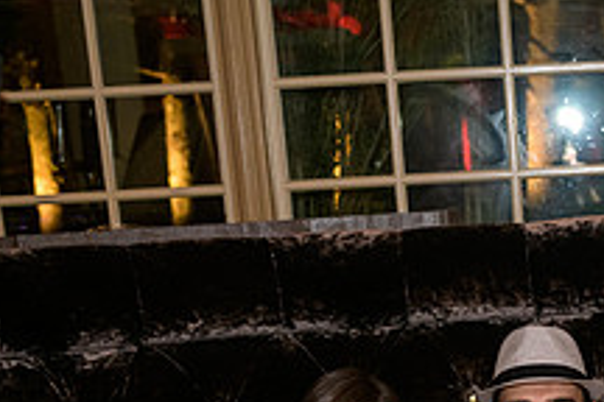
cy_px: 512
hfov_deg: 22.5
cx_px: 632
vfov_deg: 15.2
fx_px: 1443
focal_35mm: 86
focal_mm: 32
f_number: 3.2
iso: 1600
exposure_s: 1/125
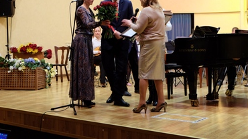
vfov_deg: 23.4
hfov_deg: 40.6
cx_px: 119
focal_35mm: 51
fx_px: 335
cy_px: 50
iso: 1600
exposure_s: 1/40
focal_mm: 30.2
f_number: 4
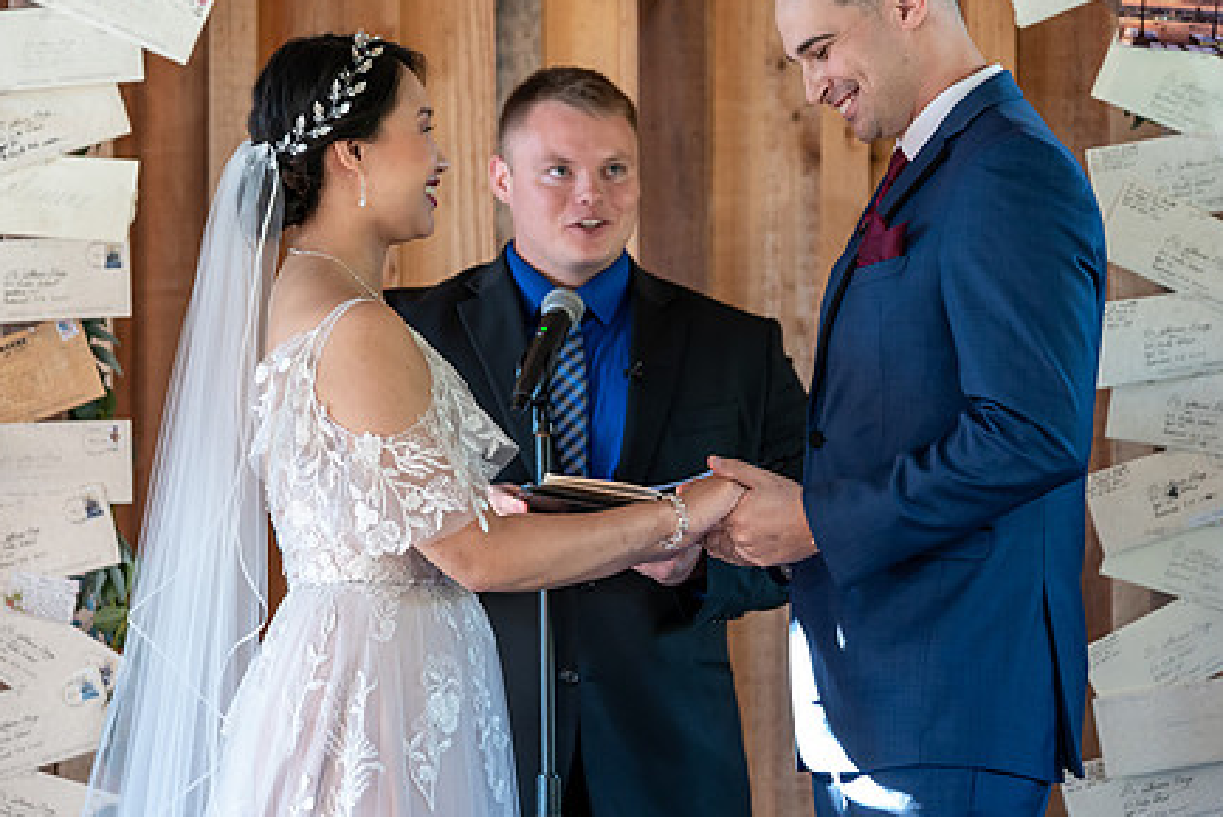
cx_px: 631
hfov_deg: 11.7
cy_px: 283
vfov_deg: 7.9
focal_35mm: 175
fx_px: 5949
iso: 2000
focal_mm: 131
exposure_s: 1/200
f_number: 4
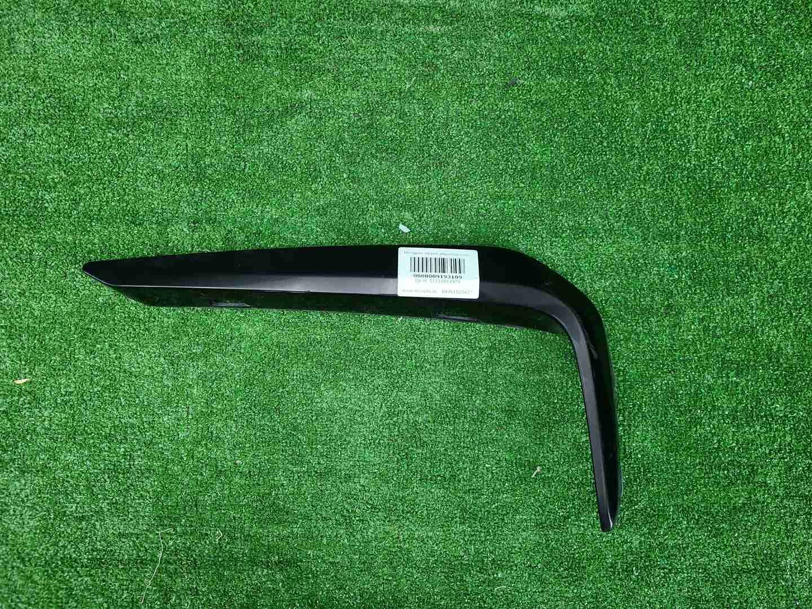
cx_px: 406
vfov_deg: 53.1
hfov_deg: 67.3
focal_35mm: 26
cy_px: 304
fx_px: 610
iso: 156
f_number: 1.8
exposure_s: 1/50
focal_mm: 5.4
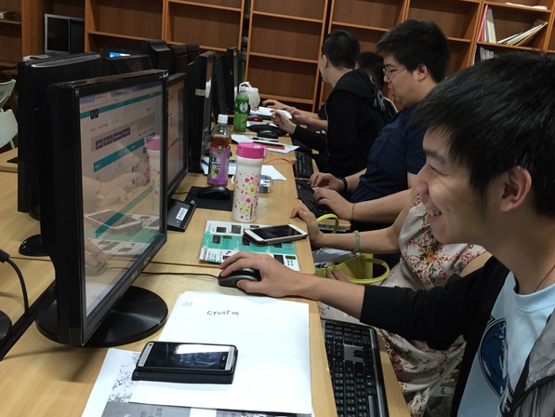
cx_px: 314
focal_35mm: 34
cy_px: 205
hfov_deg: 53.8
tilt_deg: -16.4
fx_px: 545
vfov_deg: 41.8
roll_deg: -8.4
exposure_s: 1/30
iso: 125
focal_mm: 4.15
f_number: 2.2
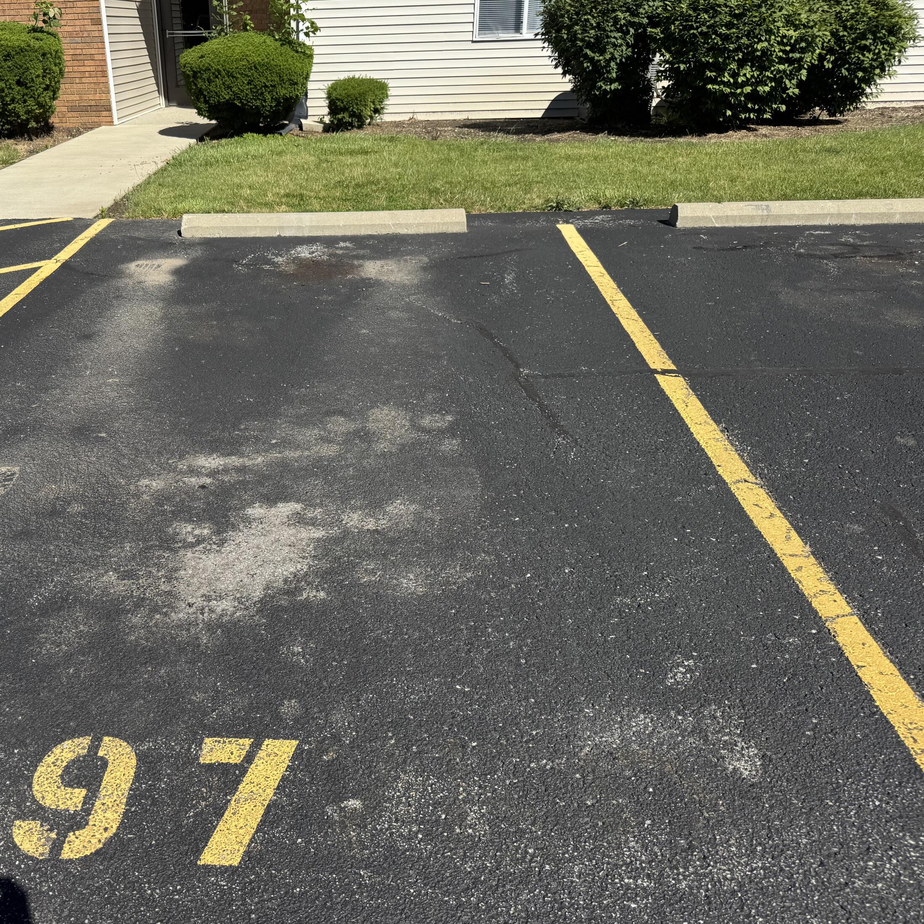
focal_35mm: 29
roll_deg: +2.1
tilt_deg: -28.1
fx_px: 876
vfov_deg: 55.6
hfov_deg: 54.5
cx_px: 308
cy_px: 473
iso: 80
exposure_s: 1/3247
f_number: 1.78
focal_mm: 6.76
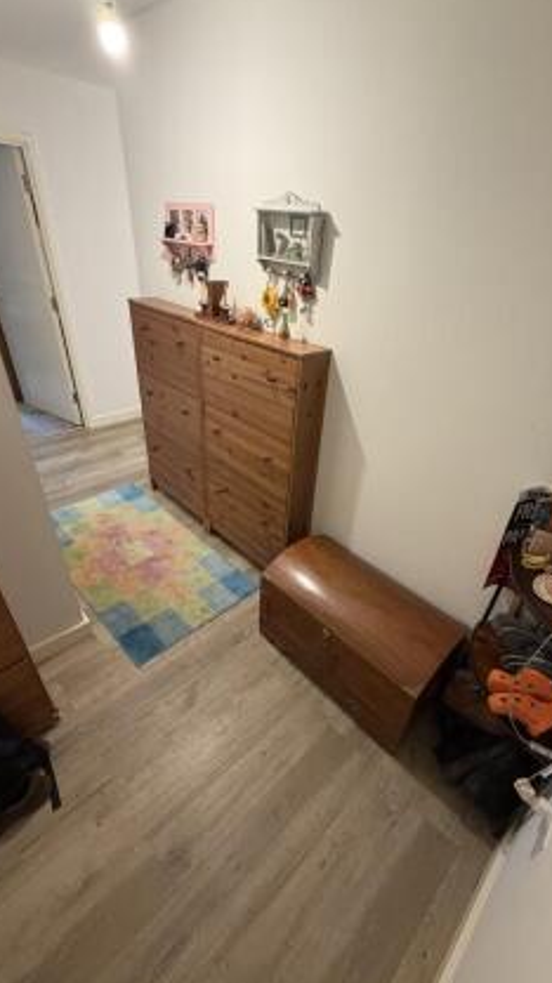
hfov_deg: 66.9
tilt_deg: -32.9
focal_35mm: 16
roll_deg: -5.5
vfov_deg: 99.4
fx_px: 417
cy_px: 499
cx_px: 295
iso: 320
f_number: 2.2
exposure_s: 1/50
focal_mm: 2.22
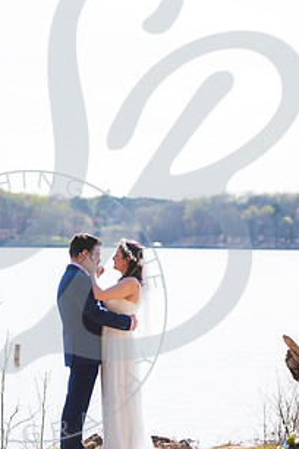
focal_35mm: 150
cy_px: 195
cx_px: 97
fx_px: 1869
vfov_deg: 13.7
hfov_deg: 9.1
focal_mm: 102
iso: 100
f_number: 2.8
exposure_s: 1/800
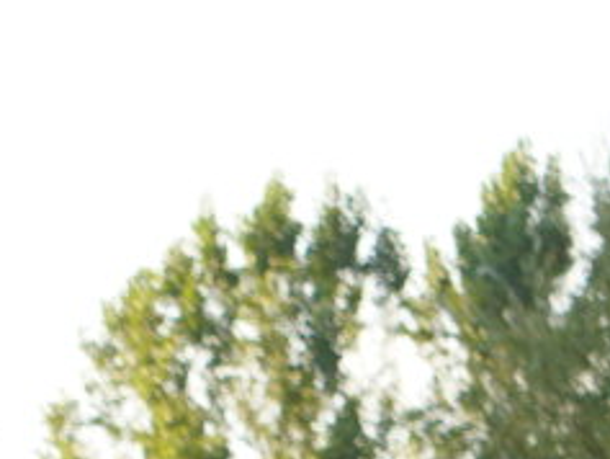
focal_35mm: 429
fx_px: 7557
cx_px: -759
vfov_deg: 3.4
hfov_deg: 4.5
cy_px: 1025
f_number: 4.5
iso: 125
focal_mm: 55
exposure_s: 1/160
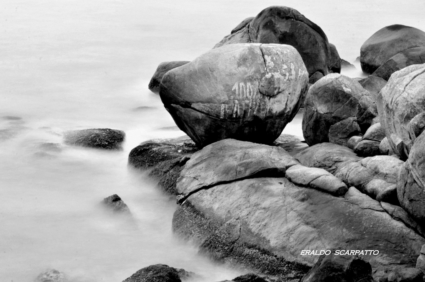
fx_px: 1237
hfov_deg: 19.5
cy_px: 141
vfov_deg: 13.0
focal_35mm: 105
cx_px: 212
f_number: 32
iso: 100
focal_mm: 70
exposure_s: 25
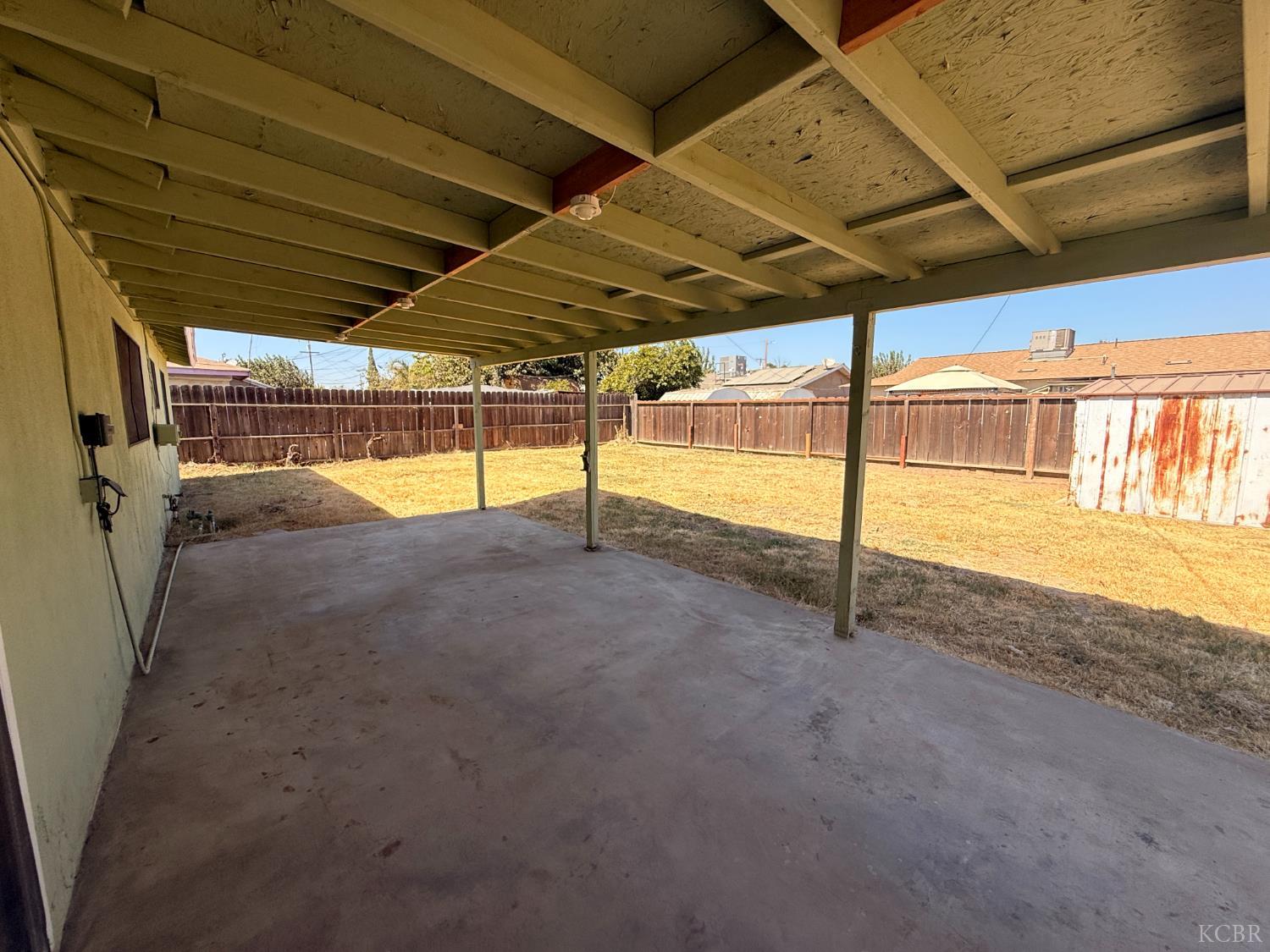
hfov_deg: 102.1
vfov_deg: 85.7
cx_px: 635
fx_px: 514
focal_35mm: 14
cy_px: 476
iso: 50
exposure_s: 1/1189
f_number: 2.2
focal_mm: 2.22
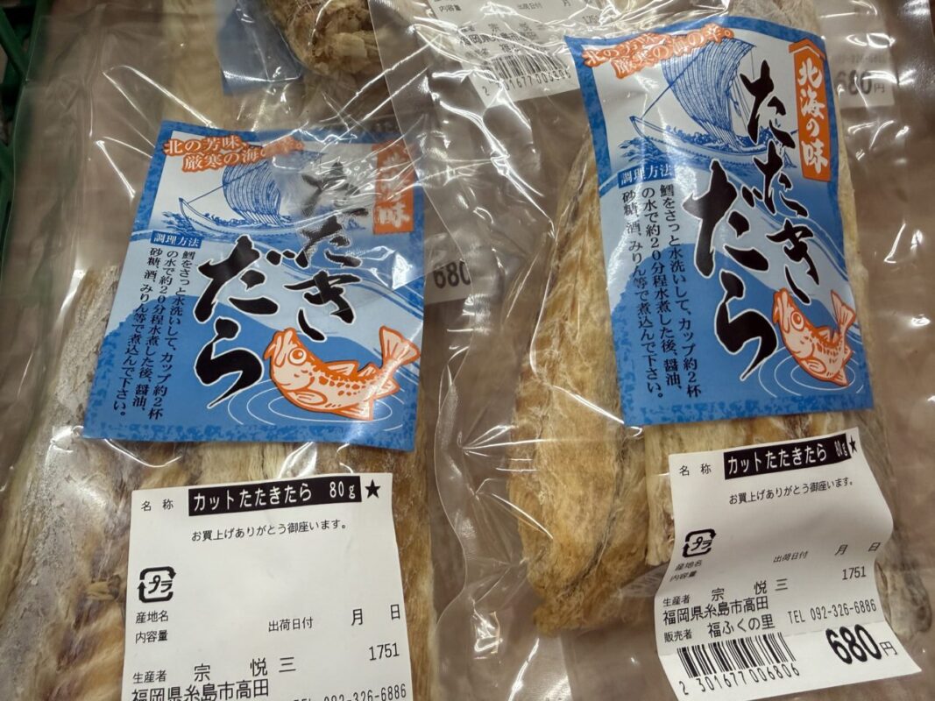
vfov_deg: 56.8
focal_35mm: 24
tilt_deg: -62.3
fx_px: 648
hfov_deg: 71.6
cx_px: 468
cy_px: 350
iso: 250
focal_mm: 2.22
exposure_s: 1/120
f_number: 2.2
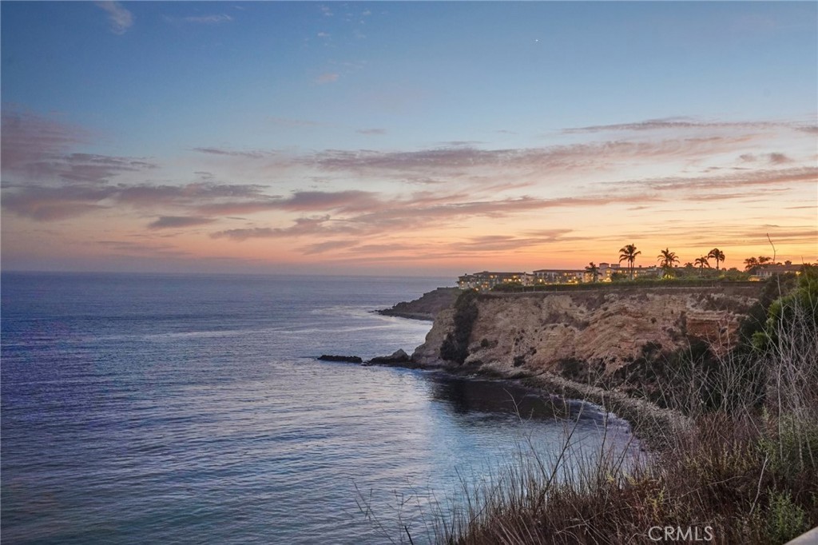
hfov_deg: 54.4
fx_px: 795
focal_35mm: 35
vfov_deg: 37.8
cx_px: 409
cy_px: 272
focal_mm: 35
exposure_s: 1/3.33
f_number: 8
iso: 1600
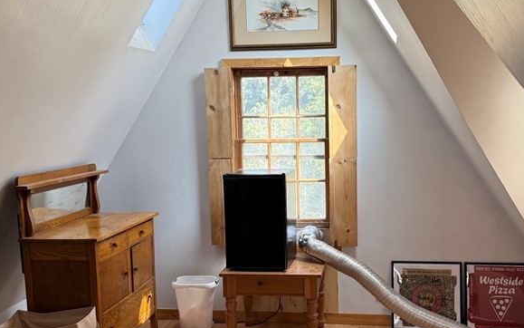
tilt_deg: -6.0
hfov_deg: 44.2
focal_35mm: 45
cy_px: 207
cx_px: 300
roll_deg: +1.5
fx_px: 643
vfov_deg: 28.5
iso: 100
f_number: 1.78
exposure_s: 1/230
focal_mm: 6.76
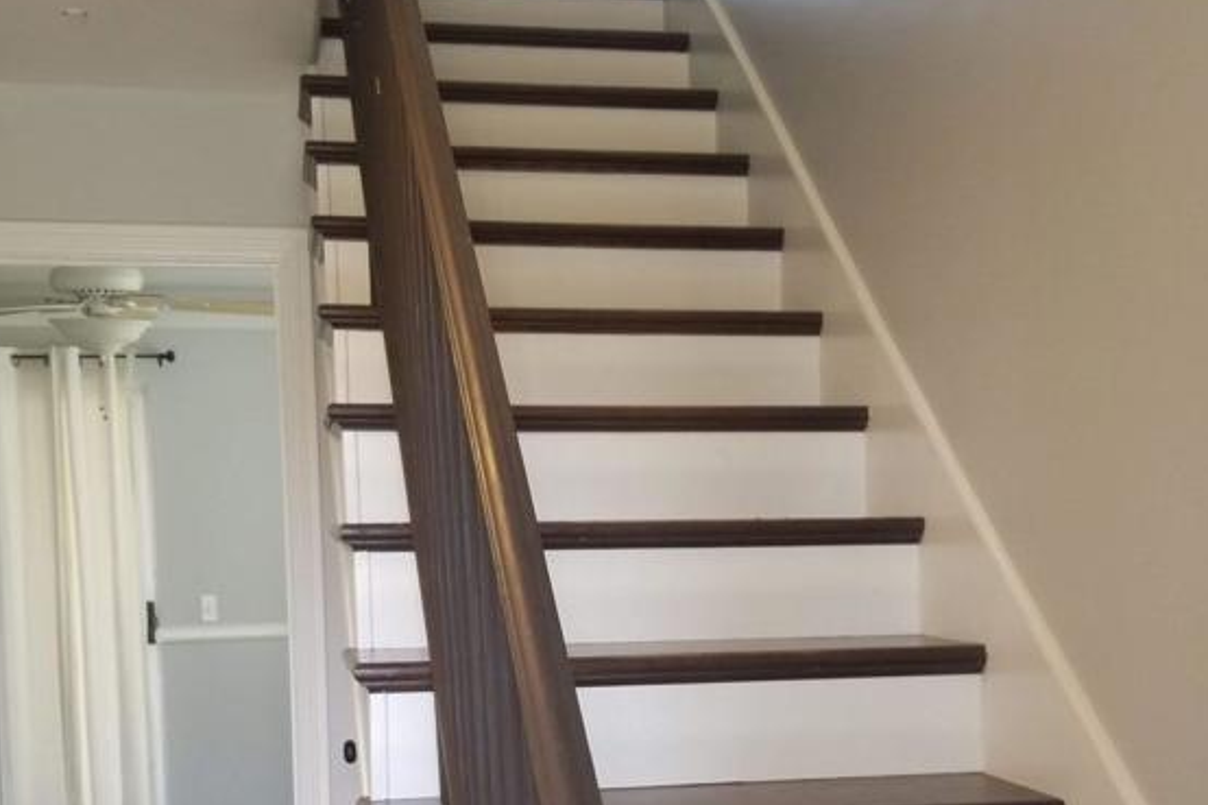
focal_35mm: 50
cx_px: 628
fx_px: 1677
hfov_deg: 39.6
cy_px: 670
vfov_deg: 26.4
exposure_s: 1/60.2
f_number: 1.7
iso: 80
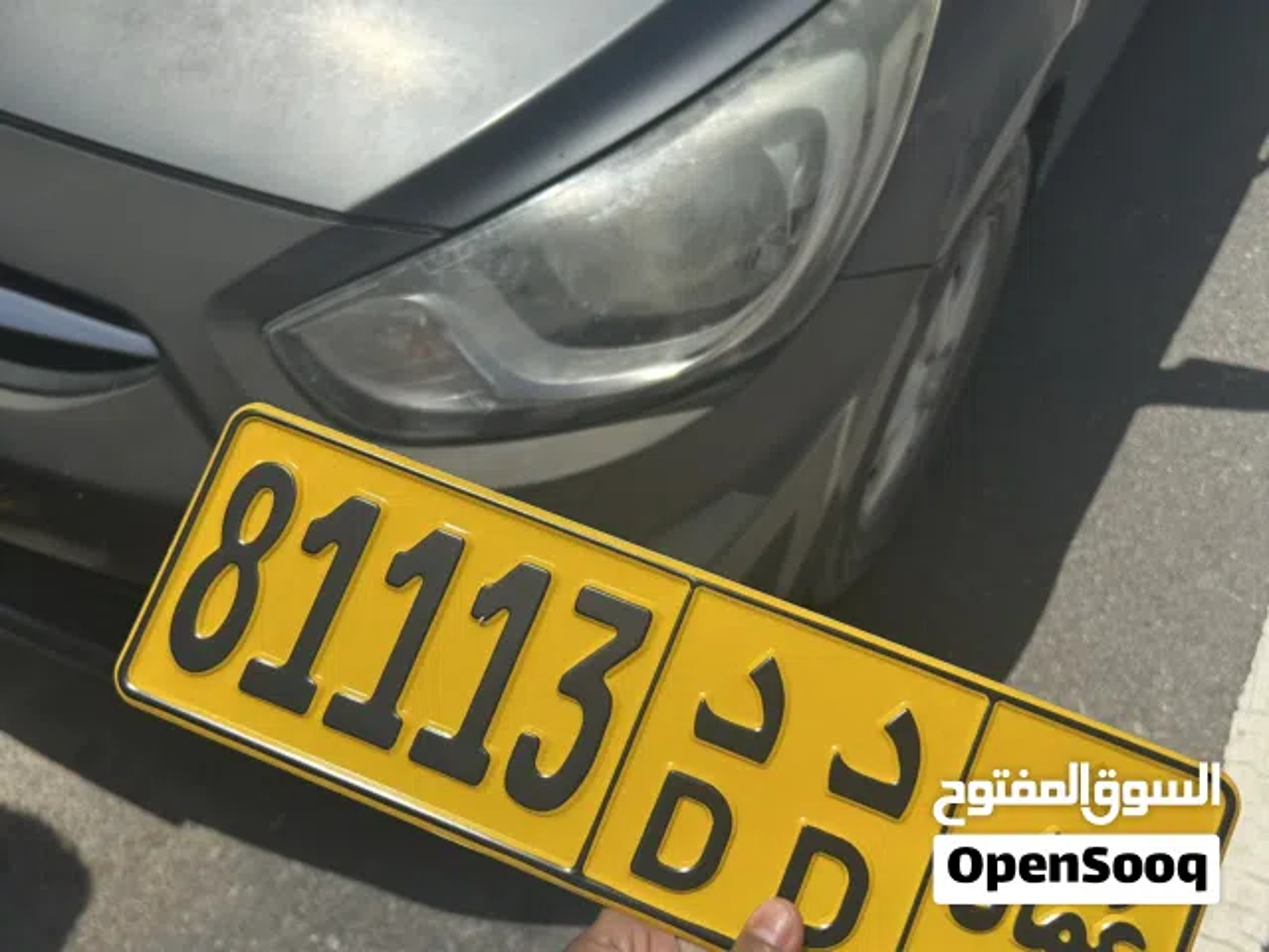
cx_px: 634
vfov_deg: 53.1
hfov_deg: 67.3
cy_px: 476
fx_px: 953
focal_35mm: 26
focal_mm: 5.7
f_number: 1.5
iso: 50
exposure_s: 1/9434
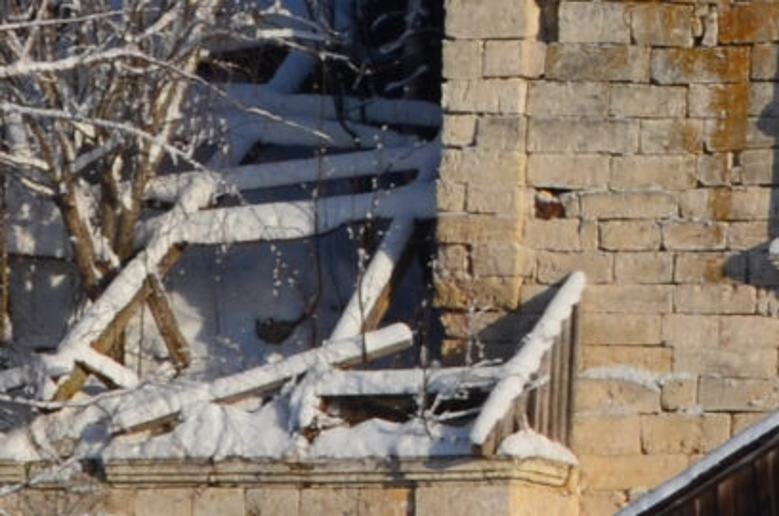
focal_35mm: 490
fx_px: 10578
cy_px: -157
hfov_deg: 4.2
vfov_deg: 2.8
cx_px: 1067
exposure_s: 1/200
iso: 100
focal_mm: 52
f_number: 13
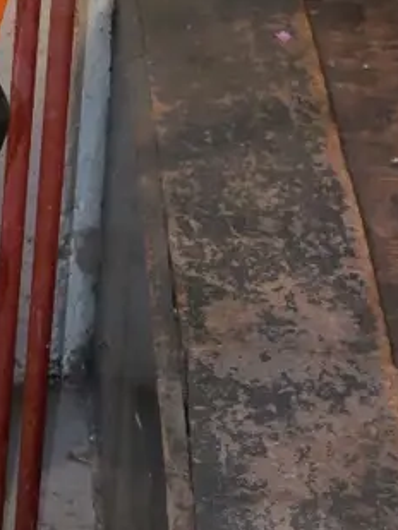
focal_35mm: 146
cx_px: -229
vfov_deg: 13.5
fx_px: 2237
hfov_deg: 9.8
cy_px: 355
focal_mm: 22
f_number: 5.6
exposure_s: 1/160
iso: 3200
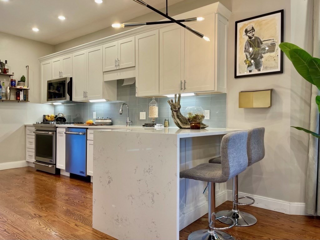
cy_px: 120
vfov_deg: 53.1
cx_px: 160
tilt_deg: -1.1
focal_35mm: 26
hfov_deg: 67.3
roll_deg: -0.9
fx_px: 240
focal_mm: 5.1
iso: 100
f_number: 1.6
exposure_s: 1/120
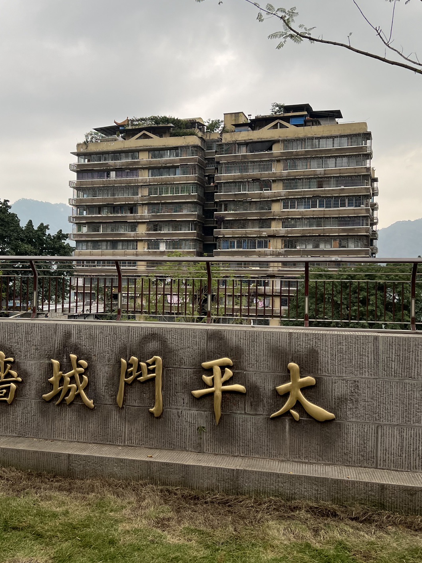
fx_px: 601
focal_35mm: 37
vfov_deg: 50.1
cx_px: 175
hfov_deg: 38.6
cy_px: 270
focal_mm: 5.7
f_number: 1.5
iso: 50
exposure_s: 1/718
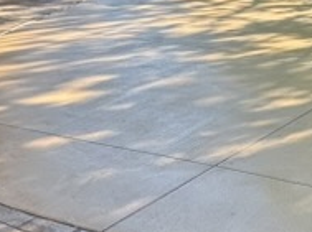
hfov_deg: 22.9
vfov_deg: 19.3
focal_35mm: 76
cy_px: 151
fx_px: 684
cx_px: 403
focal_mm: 2.22
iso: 40
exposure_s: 1/249
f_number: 2.2
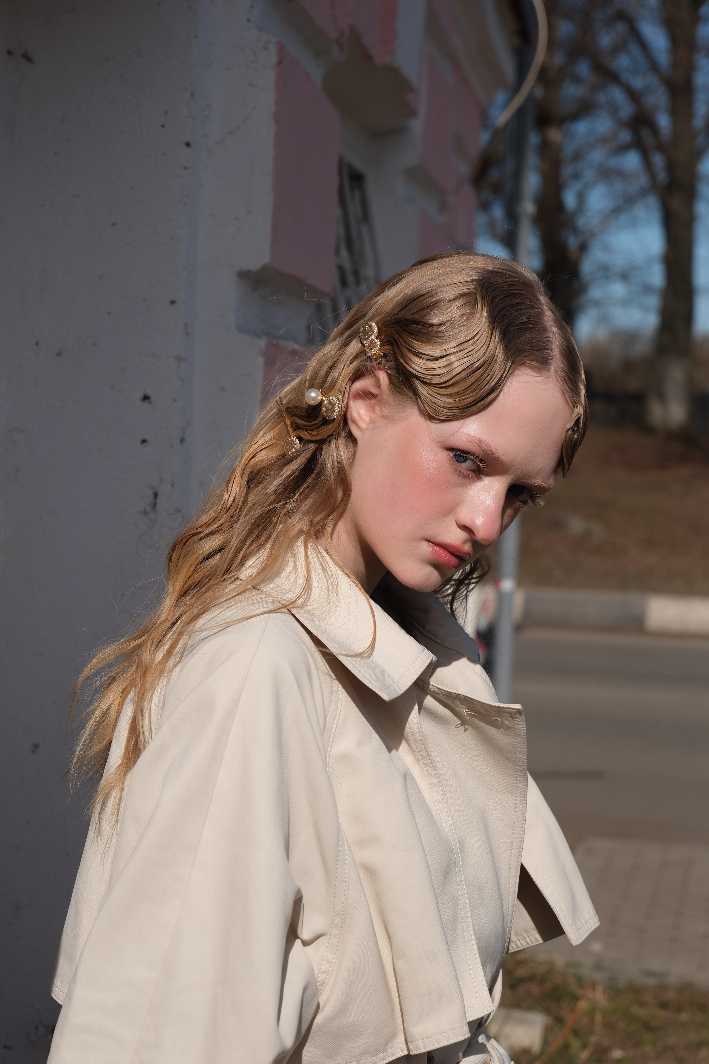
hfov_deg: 18.2
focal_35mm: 75
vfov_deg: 27.0
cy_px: 532
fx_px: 2215
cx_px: 354
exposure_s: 1/2000
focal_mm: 50
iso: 160
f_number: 4.8
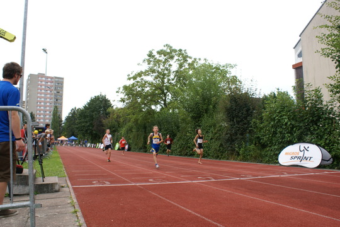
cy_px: 114
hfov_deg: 61.9
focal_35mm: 30
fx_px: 283
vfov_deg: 43.6
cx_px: 170
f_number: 5.6
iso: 100
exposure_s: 1/250
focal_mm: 20
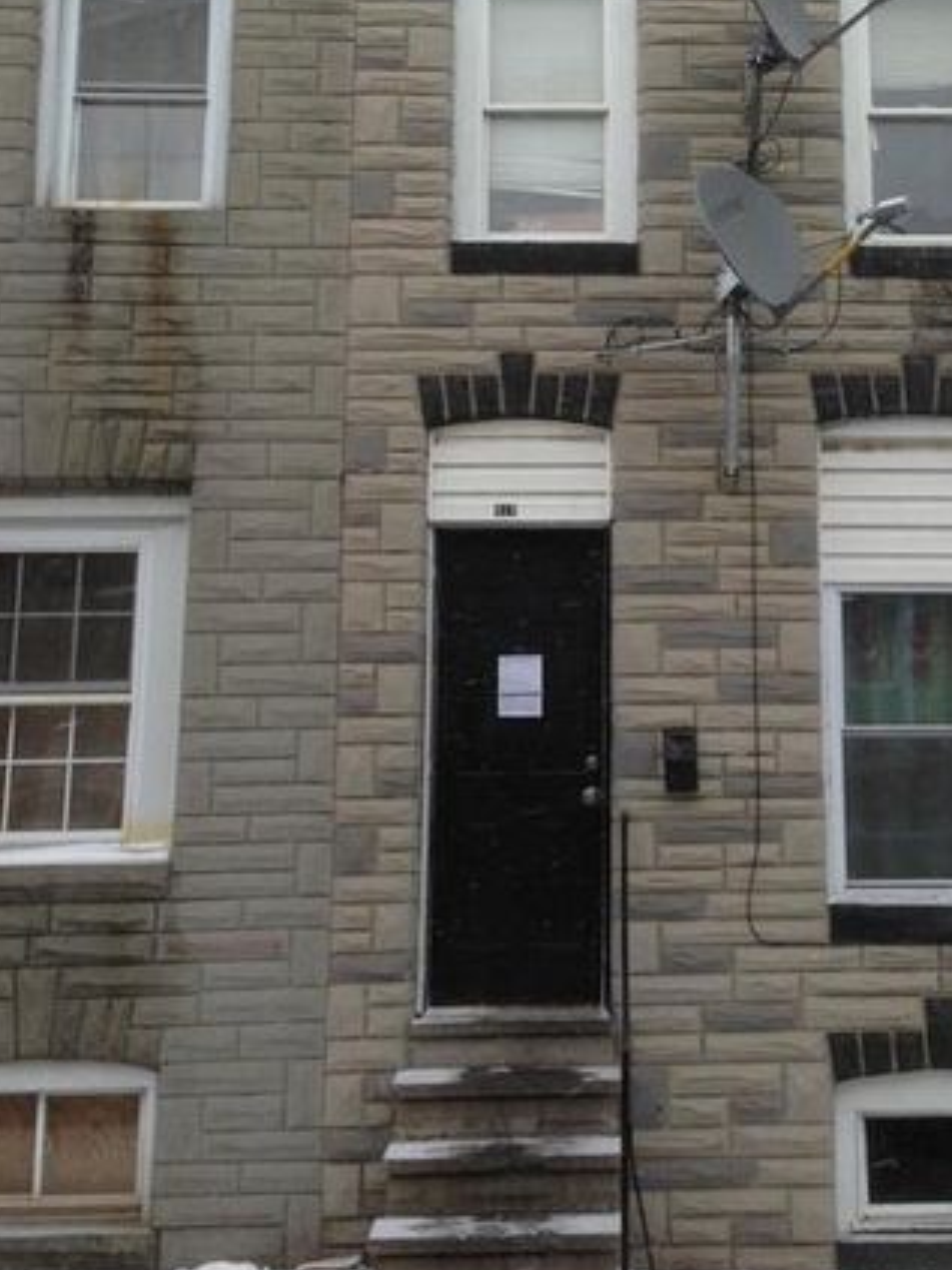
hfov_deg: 27.7
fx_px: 1908
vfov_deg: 36.5
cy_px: 431
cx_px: 679
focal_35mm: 52
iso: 50
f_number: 2.4
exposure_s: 1/330
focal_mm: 4.13
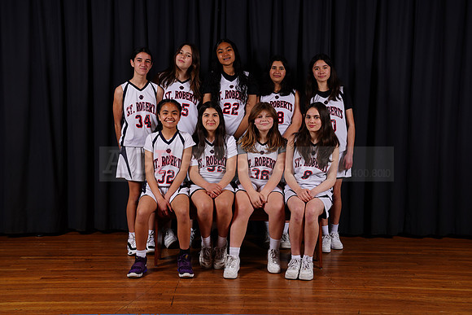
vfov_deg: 25.1
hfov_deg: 36.9
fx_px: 708
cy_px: 158
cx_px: 236
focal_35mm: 54
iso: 200
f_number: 6.3
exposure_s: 1/200
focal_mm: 54
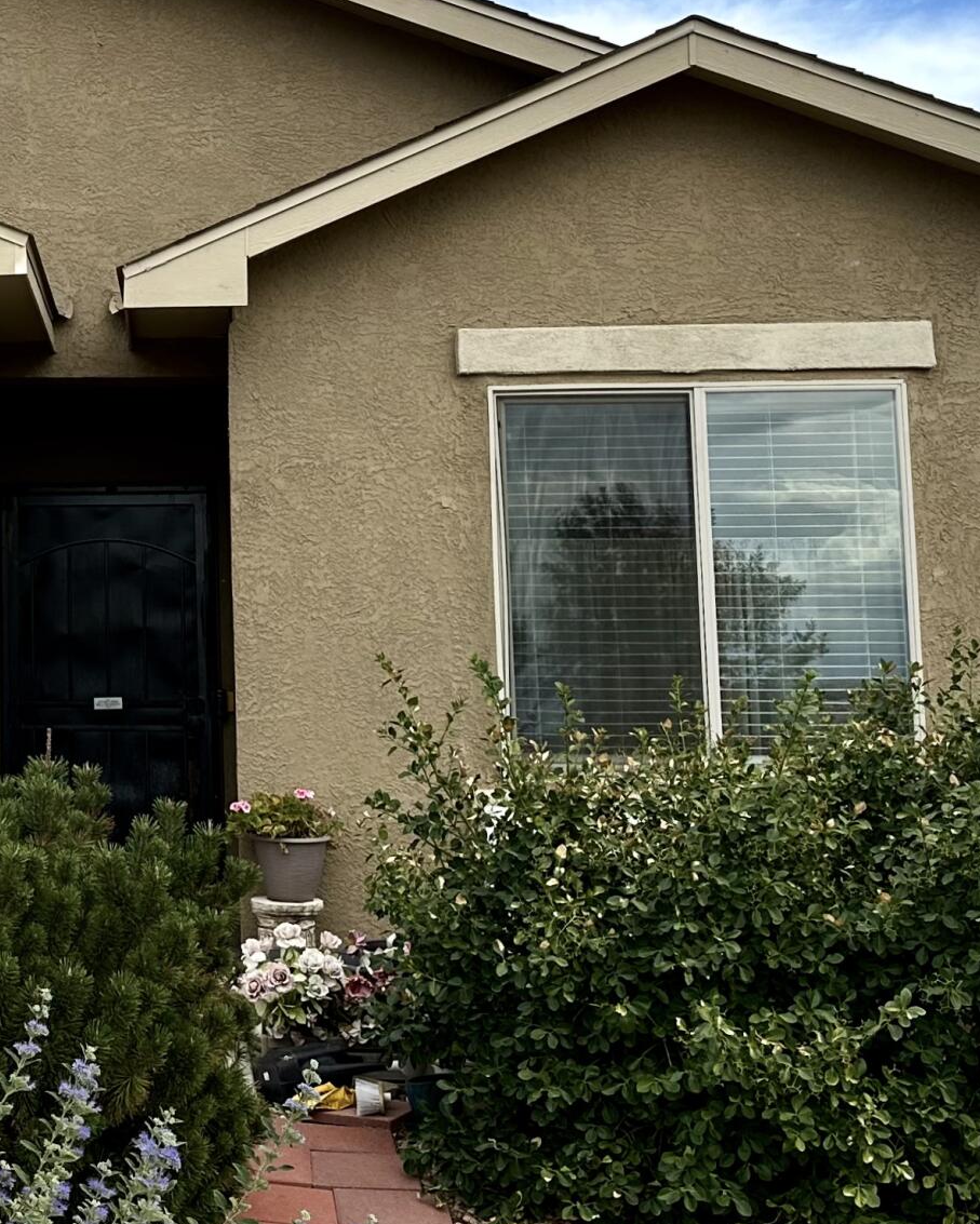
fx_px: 2247
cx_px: -109
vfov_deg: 30.0
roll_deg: +0.0
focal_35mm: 62
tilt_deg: +10.9
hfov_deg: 23.1
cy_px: 320
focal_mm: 6.86
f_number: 1.78
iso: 80
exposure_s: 1/2882
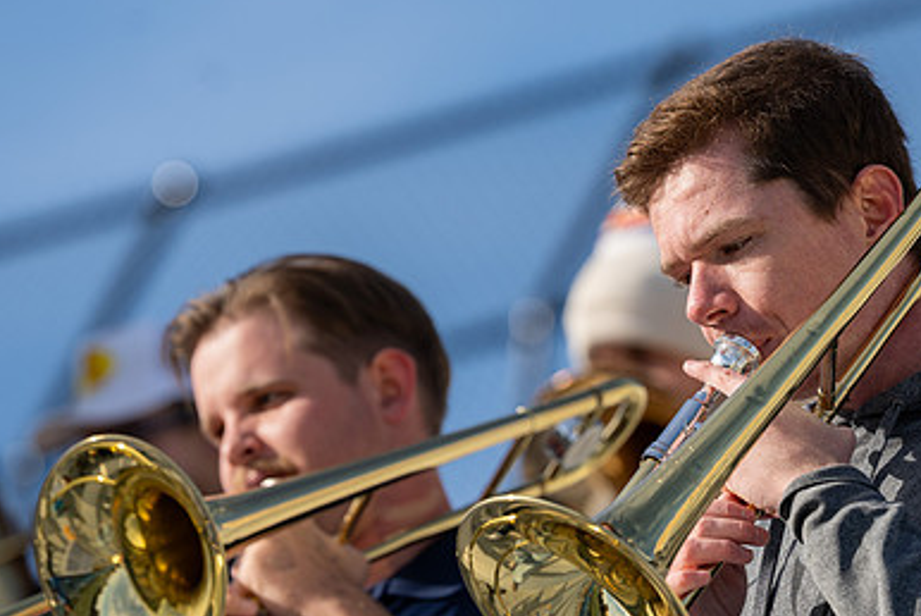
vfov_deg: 4.2
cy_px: 234
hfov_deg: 6.3
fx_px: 8346
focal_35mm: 326
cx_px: 635
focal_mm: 185
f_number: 4
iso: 100
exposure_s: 1/1000
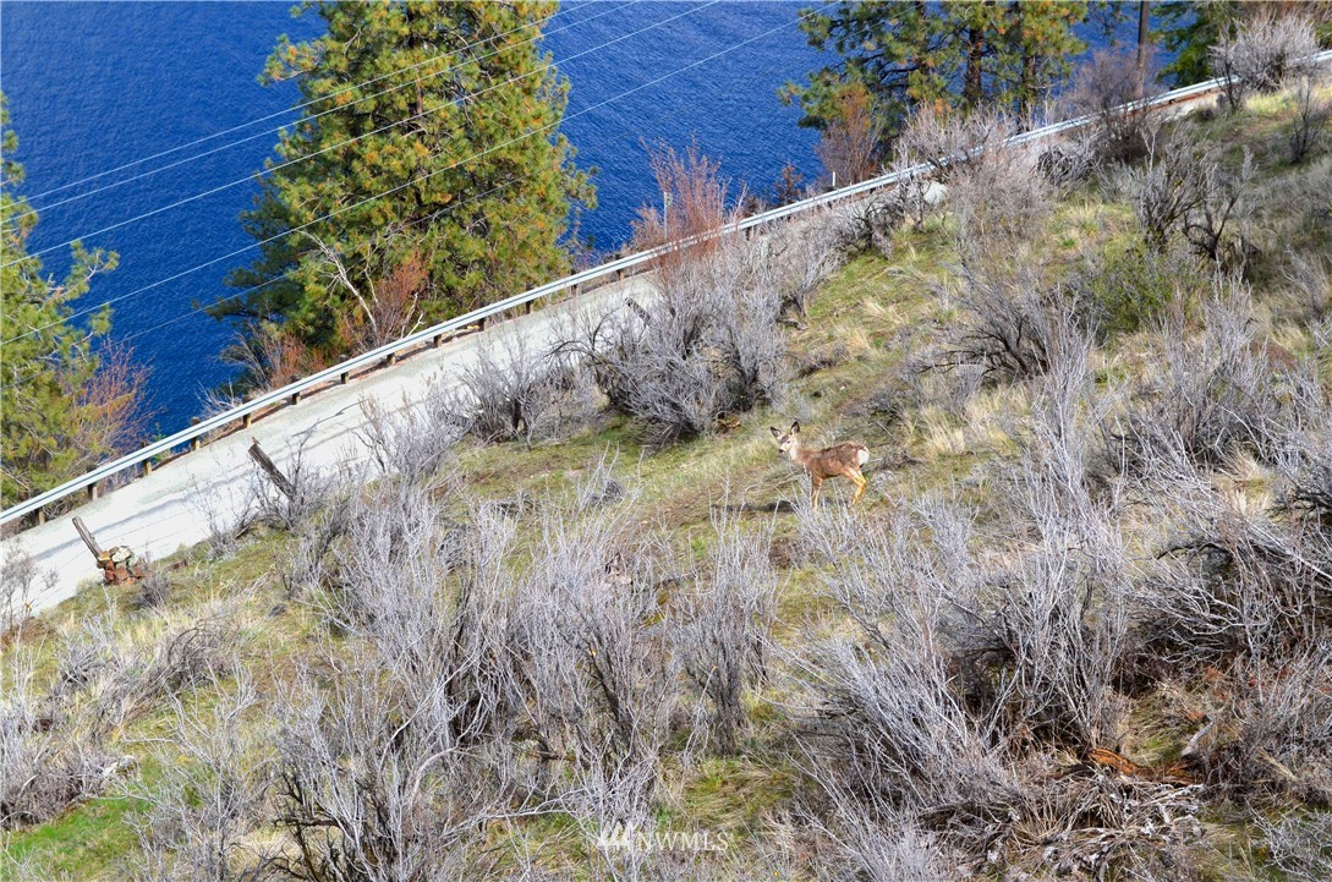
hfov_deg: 24.7
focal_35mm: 82
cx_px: 666
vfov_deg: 16.5
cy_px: 441
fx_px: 3046
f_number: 10
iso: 200
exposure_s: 1/320
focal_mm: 55
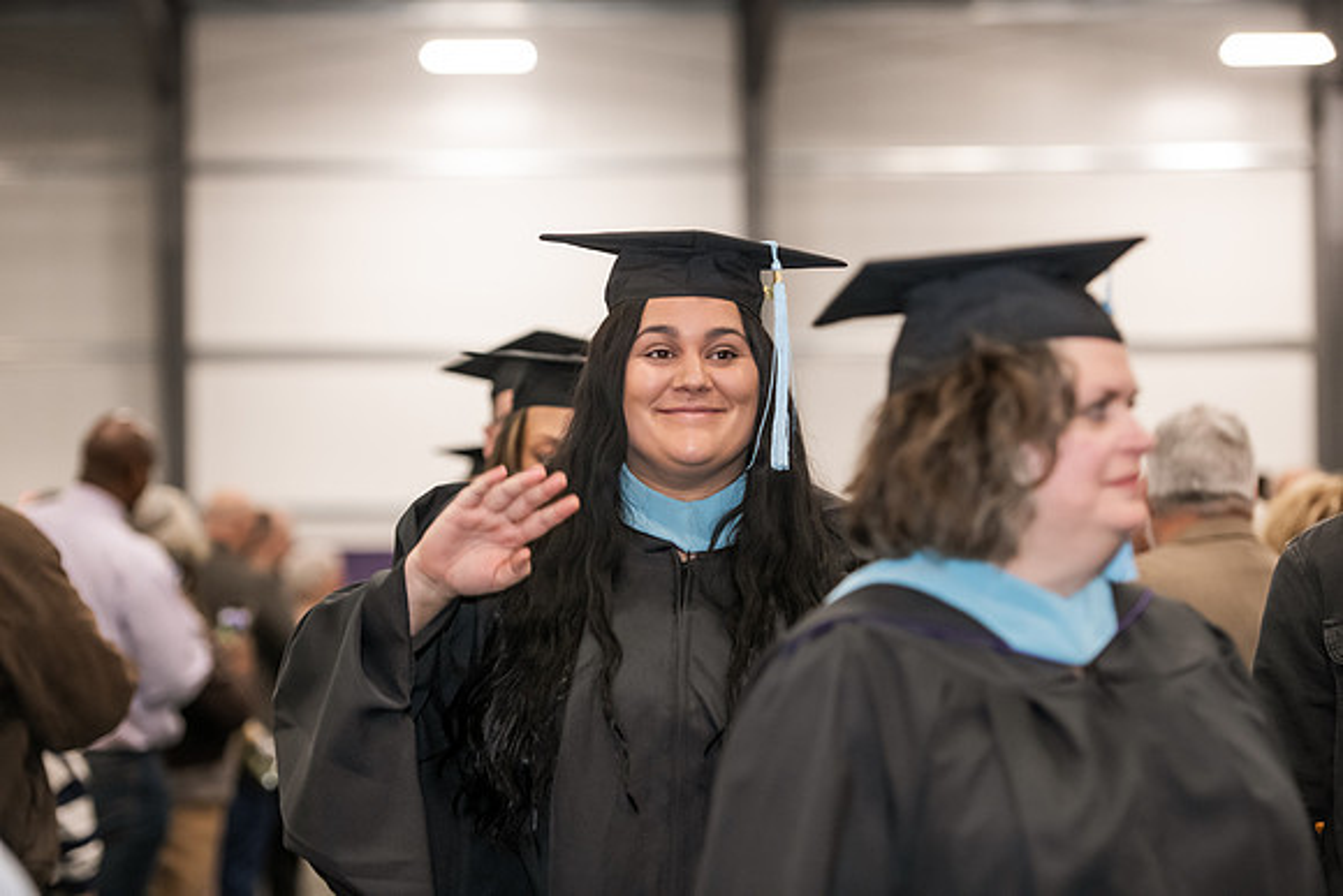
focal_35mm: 112
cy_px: 448
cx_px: 672
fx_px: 4179
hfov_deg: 18.3
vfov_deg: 12.2
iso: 2000
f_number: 3.2
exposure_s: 1/200
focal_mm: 112
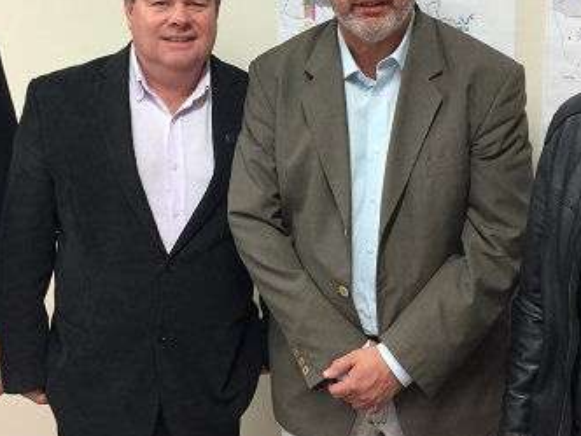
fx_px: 923
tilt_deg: -8.9
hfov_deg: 34.9
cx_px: 280
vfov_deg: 26.1
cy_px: 91
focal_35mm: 55
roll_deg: -0.5
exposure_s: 1/15
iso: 64
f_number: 2.2
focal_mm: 4.15
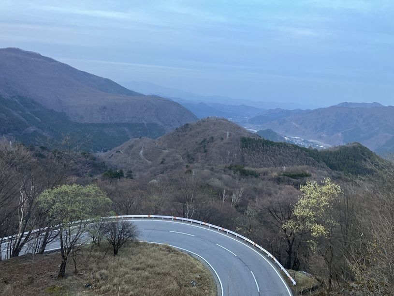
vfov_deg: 49.7
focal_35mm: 28
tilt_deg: -9.6
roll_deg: -2.7
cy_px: 148
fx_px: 319
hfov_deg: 63.5
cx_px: 197
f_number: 1.8
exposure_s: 1/106
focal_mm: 3.99
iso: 80
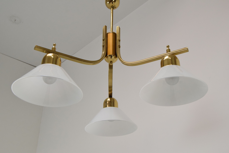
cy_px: 76
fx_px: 286
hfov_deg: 43.6
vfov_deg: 29.9
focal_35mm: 45
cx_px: 114
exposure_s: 1/320
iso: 1600
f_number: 9
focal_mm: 30
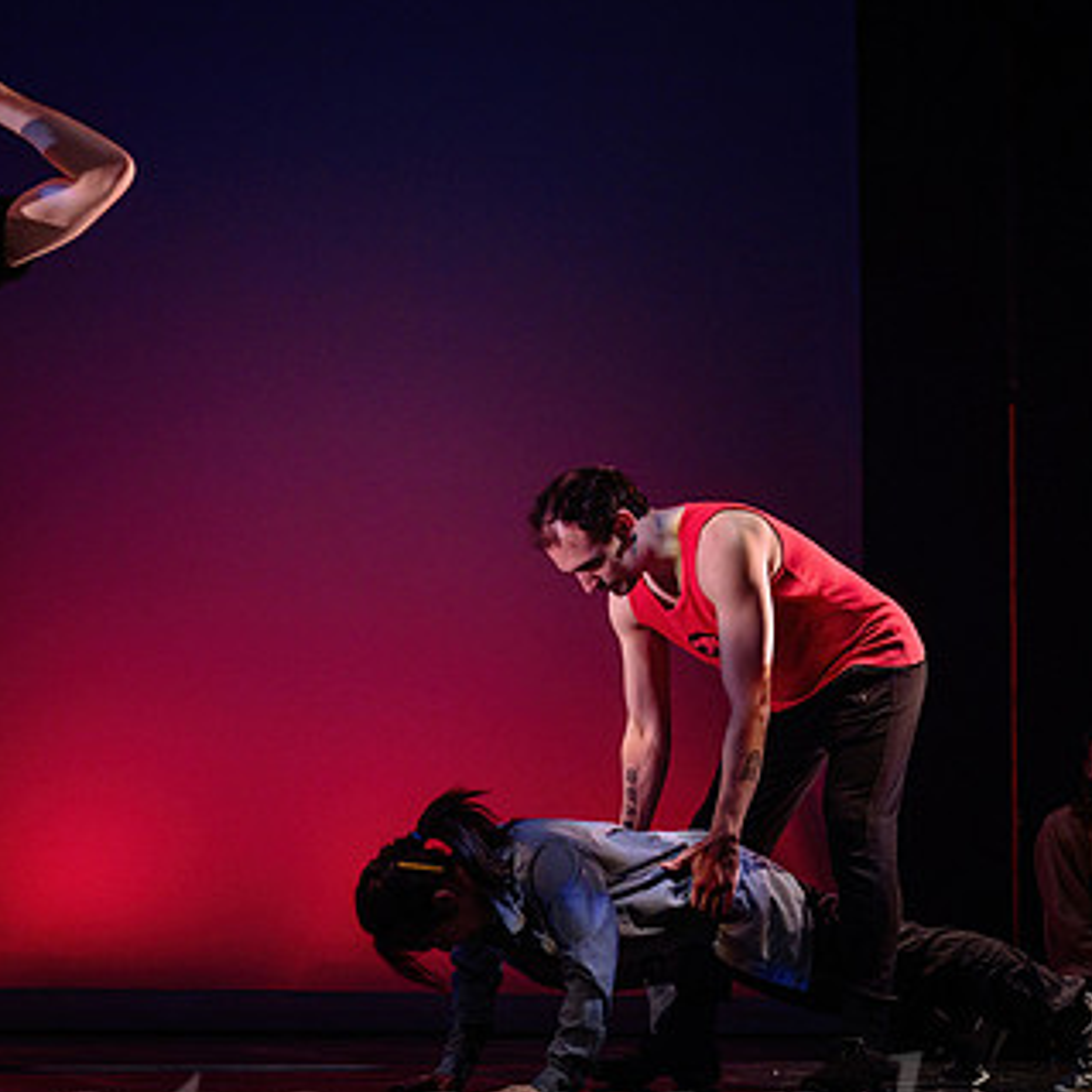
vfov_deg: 24.2
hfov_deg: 24.3
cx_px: 490
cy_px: 717
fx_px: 2534
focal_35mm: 71
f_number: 2.8
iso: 1600
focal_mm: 41
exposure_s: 1/160
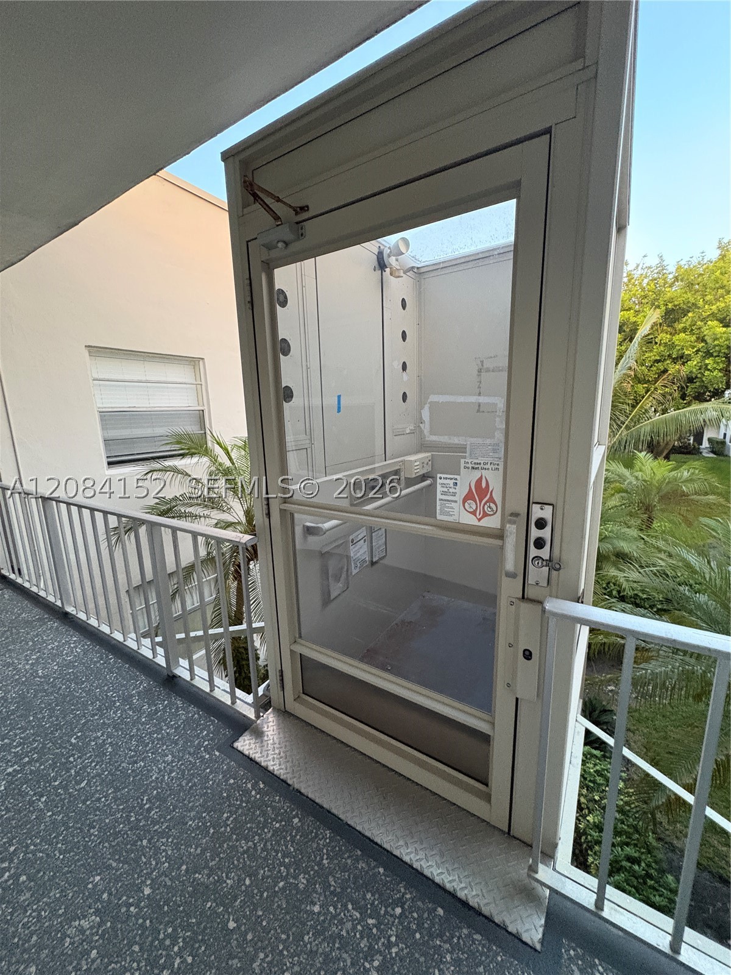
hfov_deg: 85.7
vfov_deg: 102.1
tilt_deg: -10.4
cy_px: 488
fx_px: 394
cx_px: 366
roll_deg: +2.0
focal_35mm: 14
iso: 1000
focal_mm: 2.22
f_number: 2.2
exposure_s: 1/60
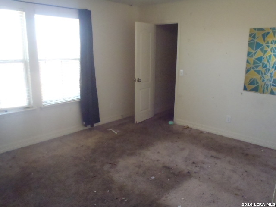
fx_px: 223
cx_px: 138
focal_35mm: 28
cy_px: 104
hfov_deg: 63.4
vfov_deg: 49.7
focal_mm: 5
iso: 800
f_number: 3.9
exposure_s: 1/60
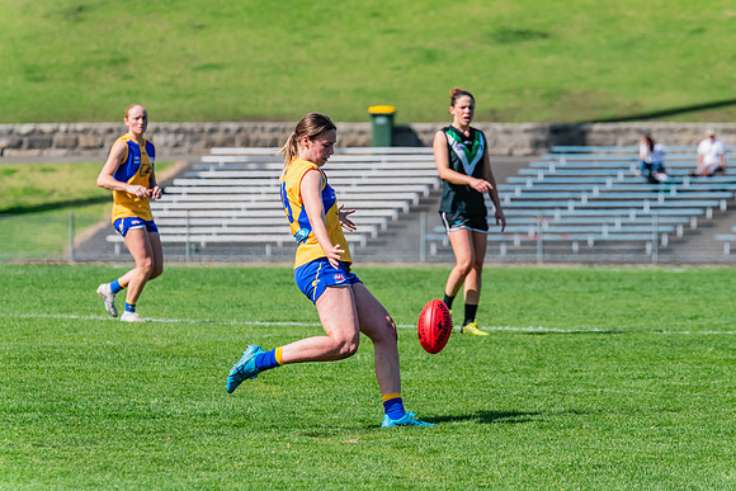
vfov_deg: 3.9
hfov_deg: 5.8
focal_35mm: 355
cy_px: 238
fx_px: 7261
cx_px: 391
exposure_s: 1/1600
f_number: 10
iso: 800
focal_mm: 330
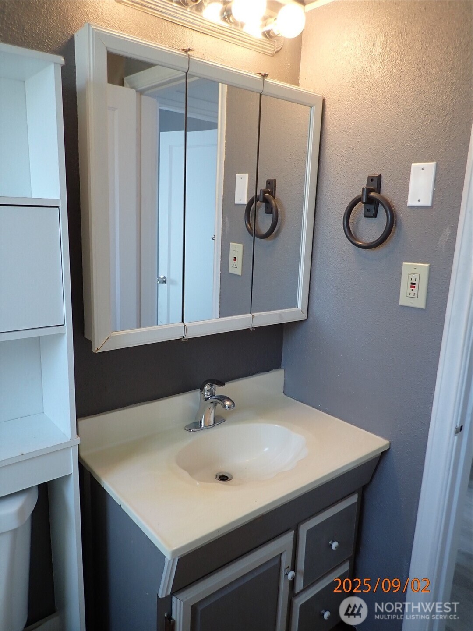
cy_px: 316
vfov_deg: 69.4
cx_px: 236
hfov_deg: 54.9
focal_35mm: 25
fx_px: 455
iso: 200
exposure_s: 1/60
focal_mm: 4.5
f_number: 2
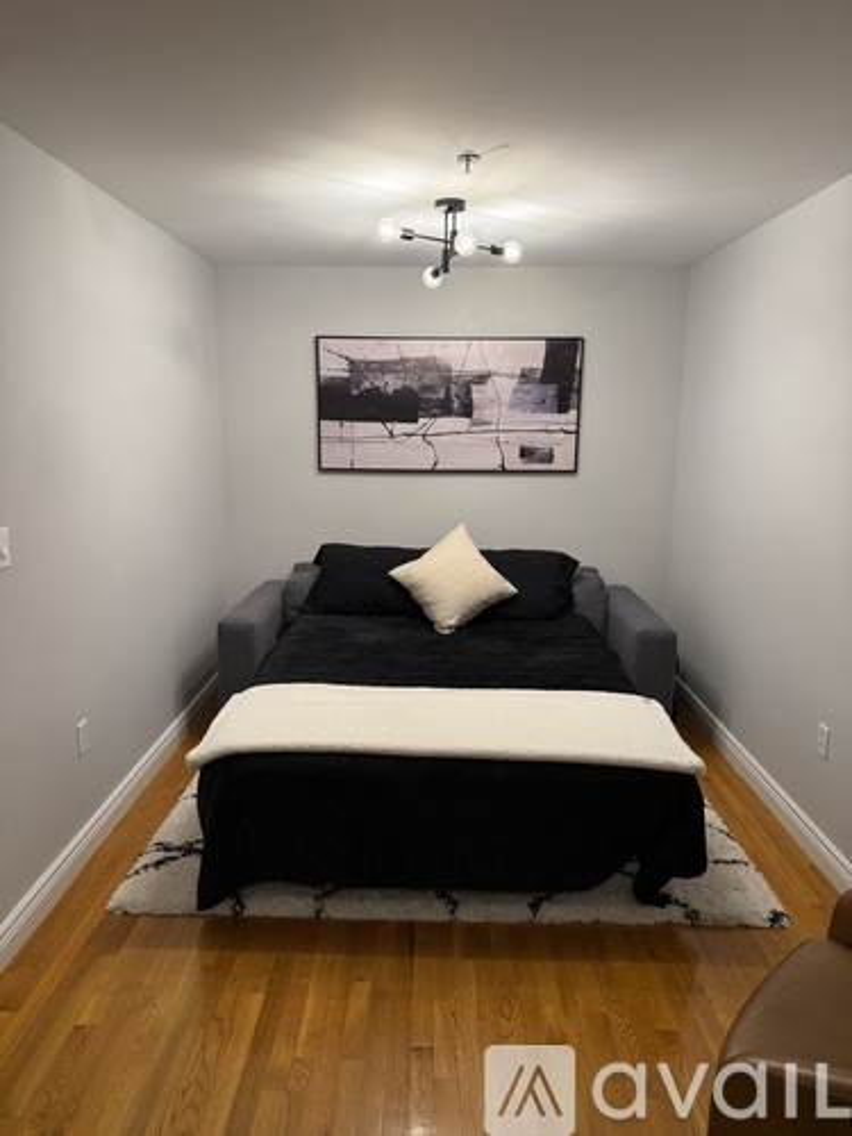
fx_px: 788
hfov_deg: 56.8
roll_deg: -0.2
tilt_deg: -10.6
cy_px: 568
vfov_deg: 71.6
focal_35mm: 24
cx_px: 426
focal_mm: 6.76
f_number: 1.78
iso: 200
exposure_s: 1/133
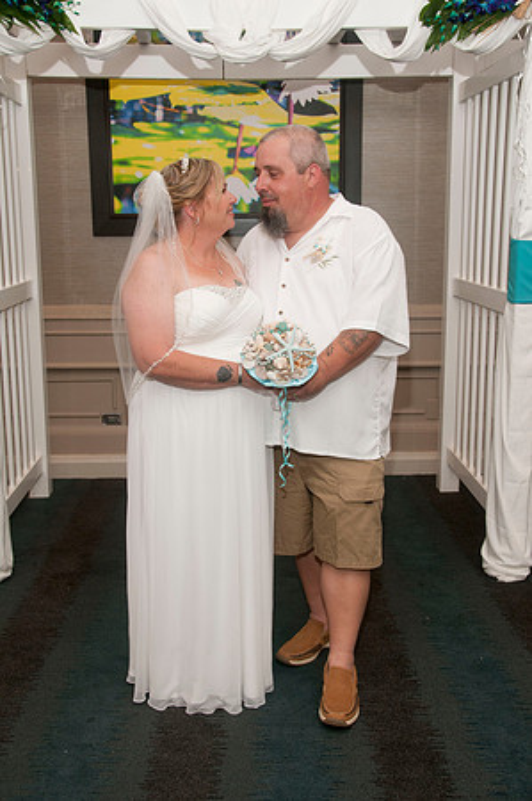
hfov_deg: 34.1
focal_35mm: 39
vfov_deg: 49.6
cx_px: 266
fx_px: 866
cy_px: 400
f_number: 5.6
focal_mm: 26
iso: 400
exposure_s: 1/60
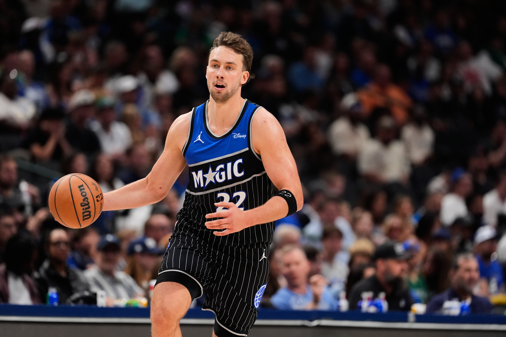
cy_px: 168
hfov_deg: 6.9
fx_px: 4216
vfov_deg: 4.6
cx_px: 253
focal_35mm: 300
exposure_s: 1/2000
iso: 4000
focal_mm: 300
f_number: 3.2
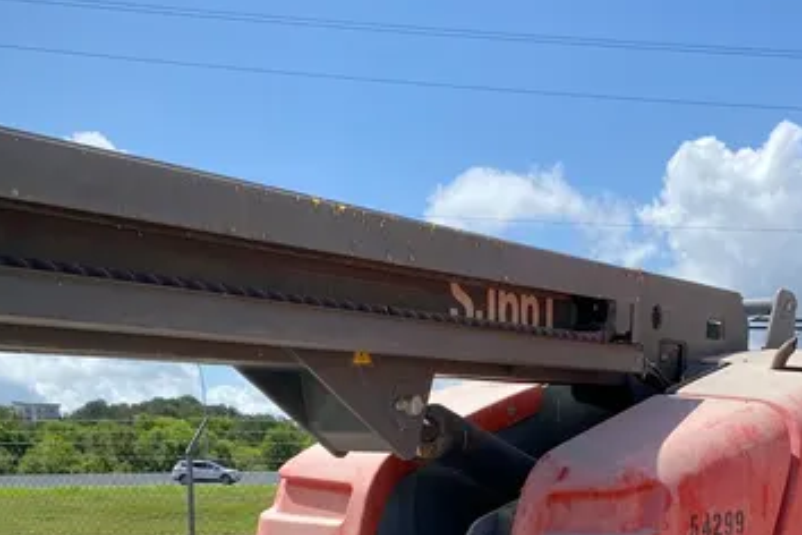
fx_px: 1247
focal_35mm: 56
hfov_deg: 35.6
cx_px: 415
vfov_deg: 22.5
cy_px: 627
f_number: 1.8
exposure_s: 1/2755
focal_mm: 4.25
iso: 32
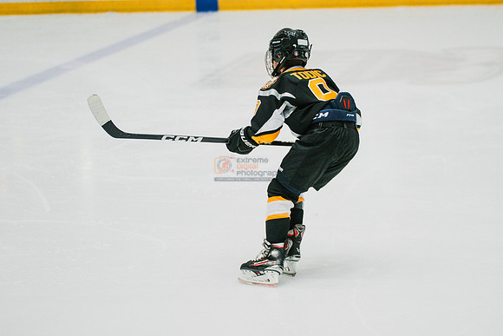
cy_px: 136
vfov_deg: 9.6
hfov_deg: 14.3
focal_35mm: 143
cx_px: 300
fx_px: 2001
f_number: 3.2
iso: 3200
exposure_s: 1/1600
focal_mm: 120
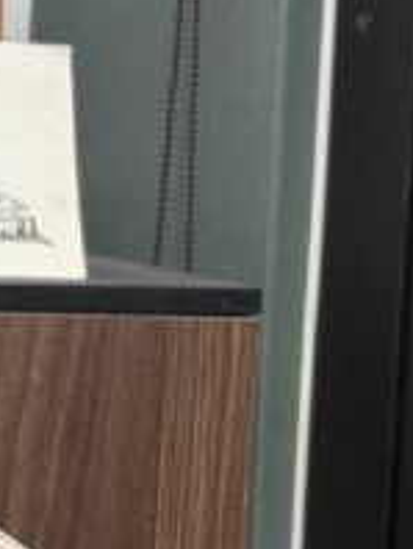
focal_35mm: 131
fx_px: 2079
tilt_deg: -5.5
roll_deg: -3.0
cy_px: 299
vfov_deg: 15.0
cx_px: -446
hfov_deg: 10.3
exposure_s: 1/100
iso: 64
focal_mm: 5.96
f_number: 1.6
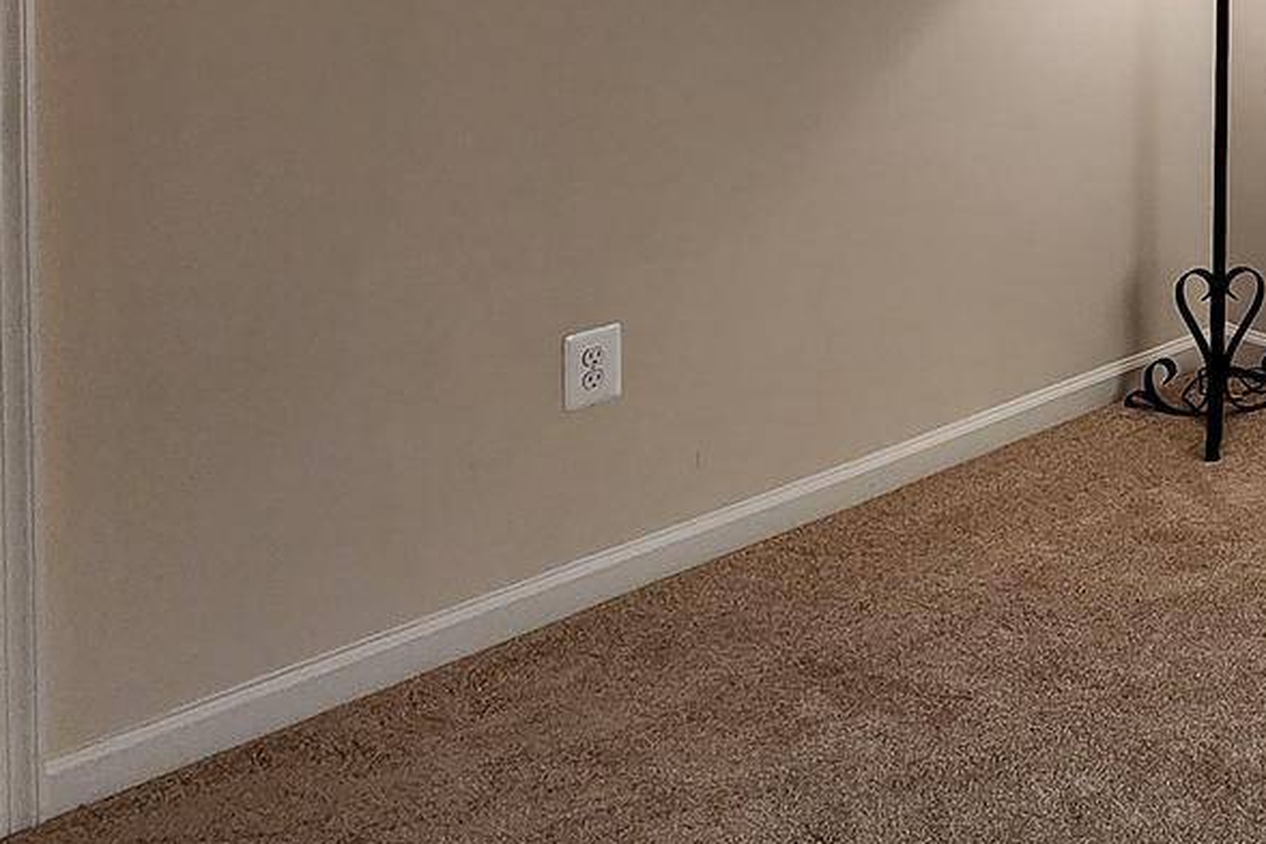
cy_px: -213
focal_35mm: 47
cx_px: 1642
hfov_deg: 32.0
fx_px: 1653
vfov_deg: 25.3
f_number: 2.2
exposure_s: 1/60
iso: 50
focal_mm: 2.2
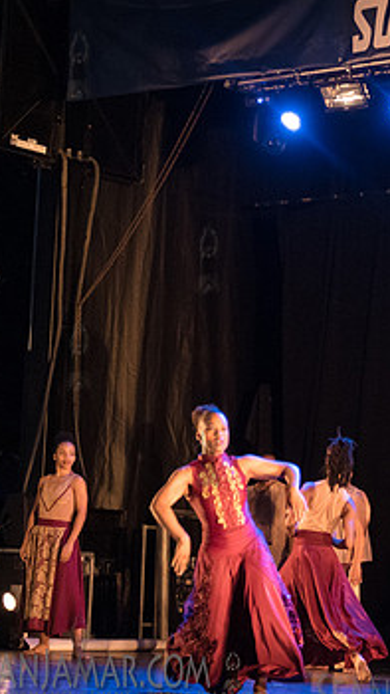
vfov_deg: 18.8
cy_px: 416
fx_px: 2095
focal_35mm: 114
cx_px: 366
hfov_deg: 10.6
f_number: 2.8
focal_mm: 56
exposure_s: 1/250
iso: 5000
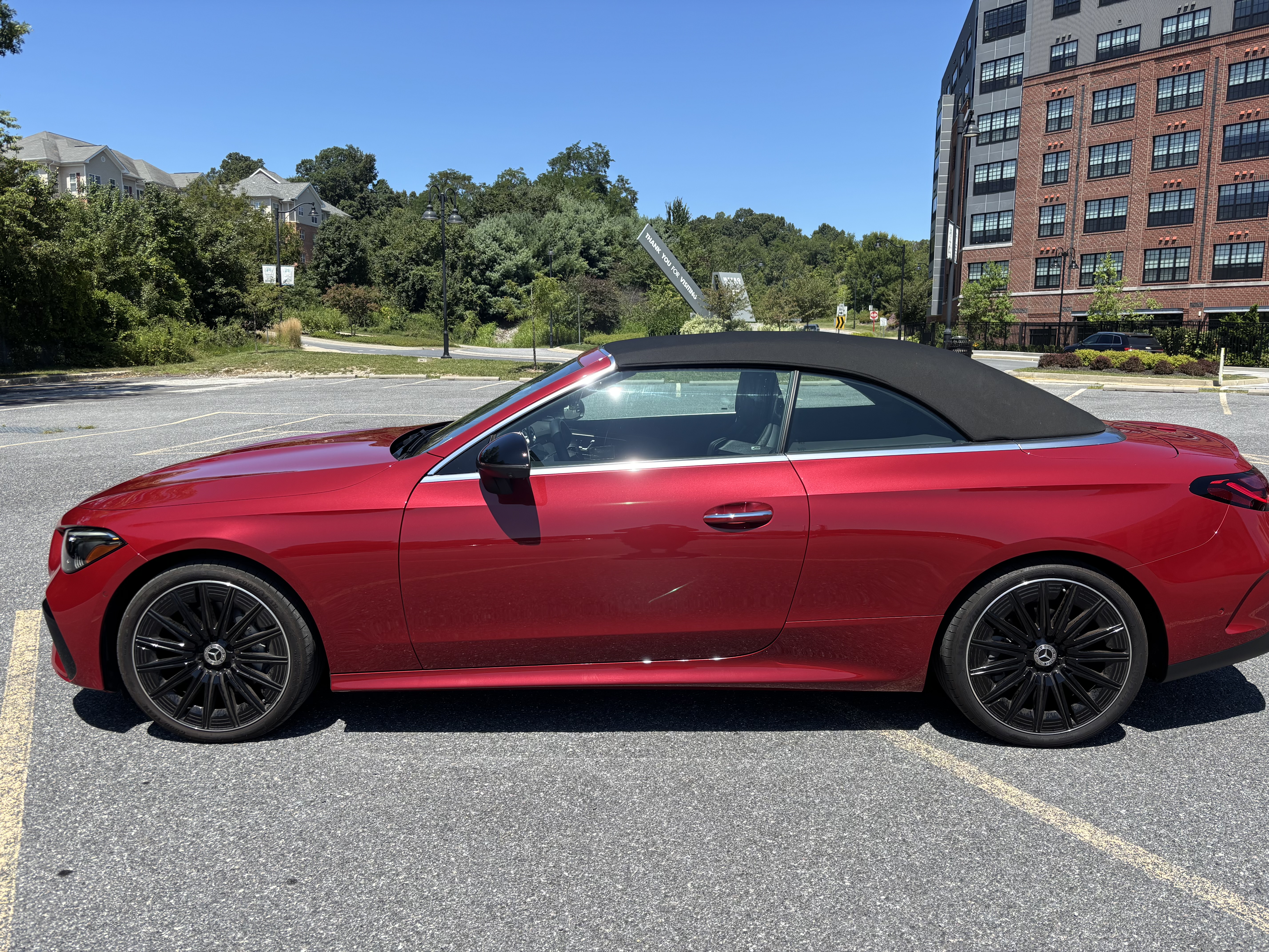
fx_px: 953
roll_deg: +0.0
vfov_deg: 53.1
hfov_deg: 67.3
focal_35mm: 26
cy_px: 476
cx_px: 634
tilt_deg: -8.5
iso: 50
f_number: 1.6
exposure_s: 1/1912
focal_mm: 5.96
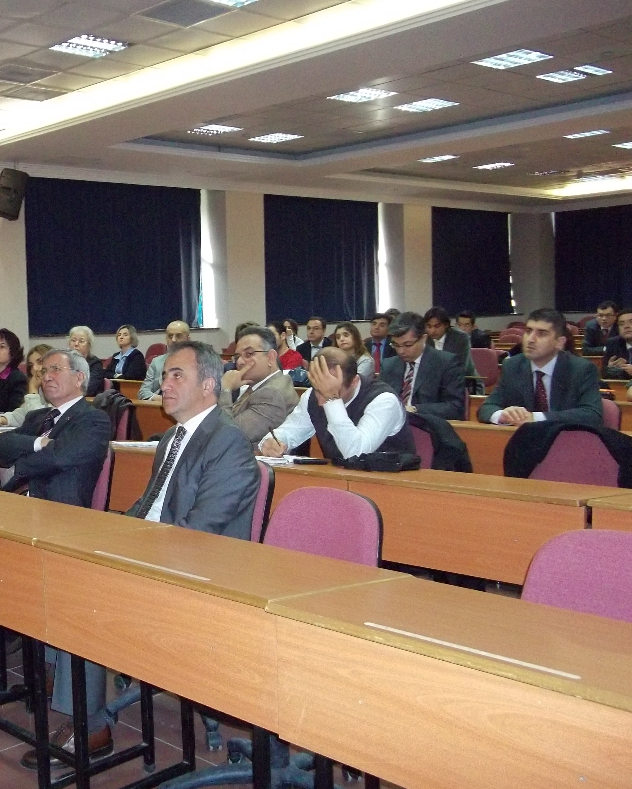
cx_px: 105
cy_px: 396
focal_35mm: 42
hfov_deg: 34.3
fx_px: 982
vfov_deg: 43.8
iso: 400
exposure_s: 1/30
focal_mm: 5.7
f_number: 2.9
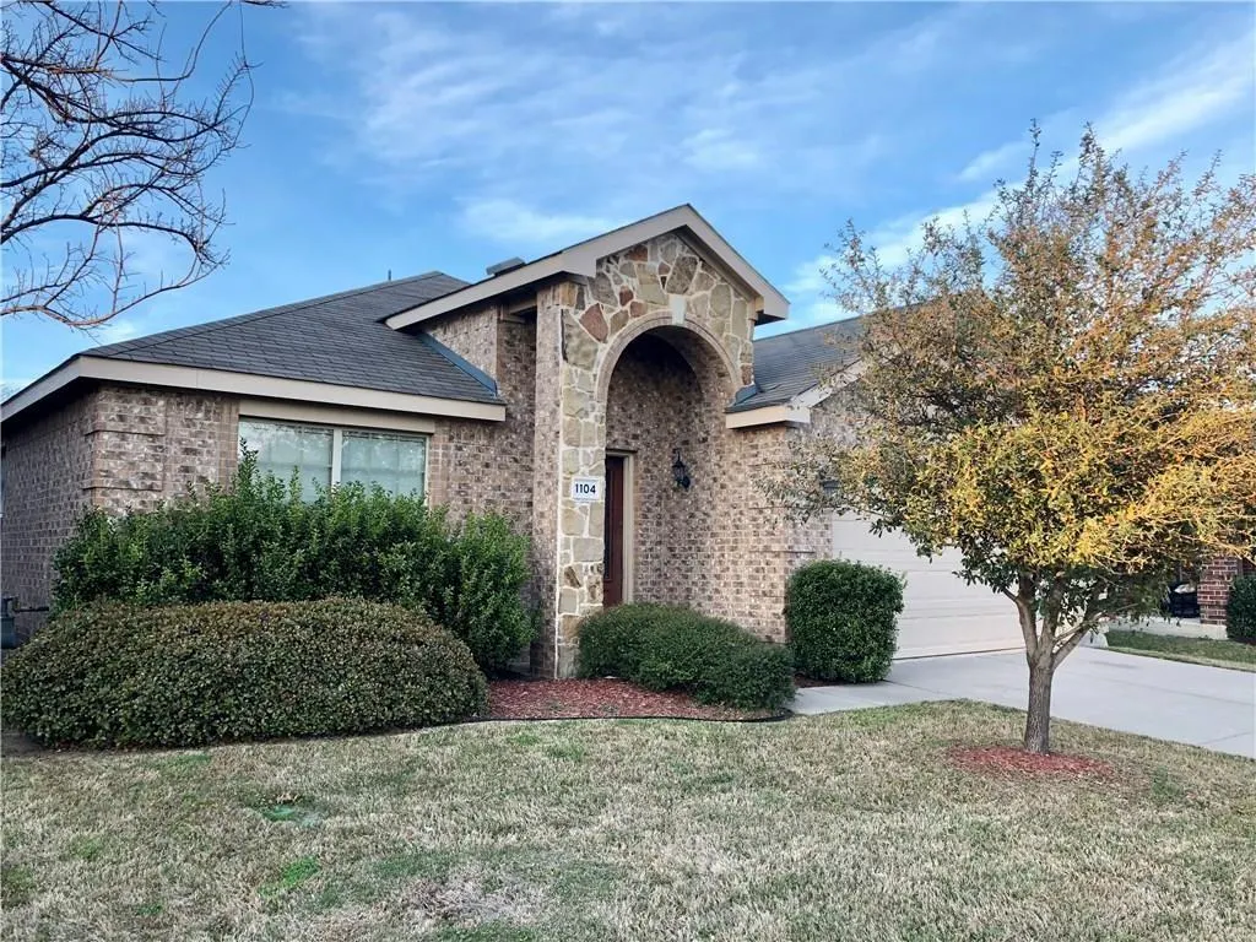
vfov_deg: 49.7
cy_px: 471
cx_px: 628
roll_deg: -0.8
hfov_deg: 63.4
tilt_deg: +4.8
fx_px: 1016
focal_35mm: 28
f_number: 1.8
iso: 40
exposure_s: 1/120
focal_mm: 3.99
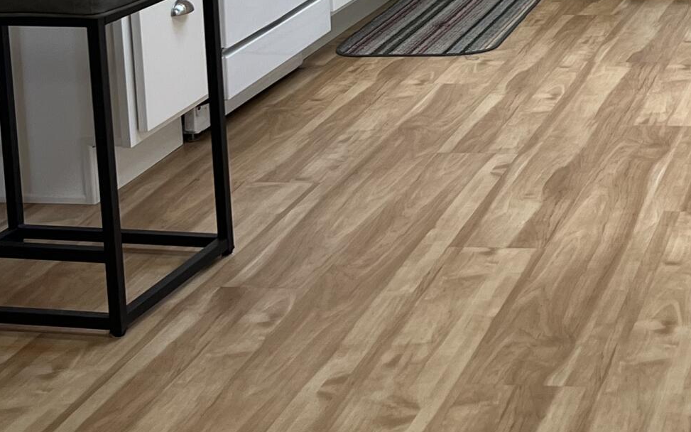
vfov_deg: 14.4
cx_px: 686
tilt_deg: -6.9
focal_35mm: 85
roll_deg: +2.0
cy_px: -198
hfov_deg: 23.4
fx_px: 1601
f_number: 1.5
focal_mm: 5.7
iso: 100
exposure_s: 1/120
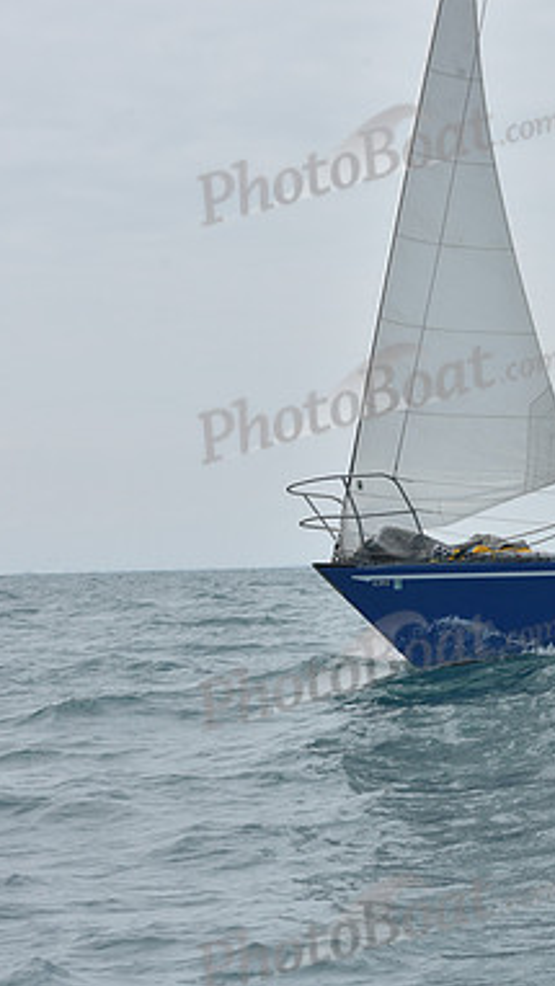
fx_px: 3740
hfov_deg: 8.4
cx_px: 697
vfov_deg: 15.0
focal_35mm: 143
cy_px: 494
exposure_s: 1/800
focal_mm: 90
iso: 250
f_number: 11
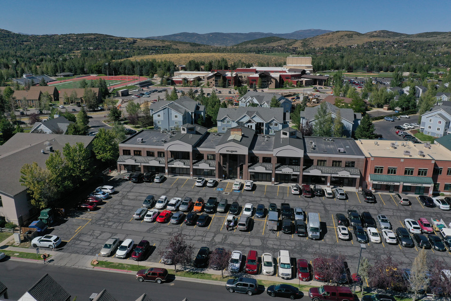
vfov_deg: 46.4
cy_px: 150
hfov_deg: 65.5
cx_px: 226
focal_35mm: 28
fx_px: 351
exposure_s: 1/800
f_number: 7.1
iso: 100
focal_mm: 10.26
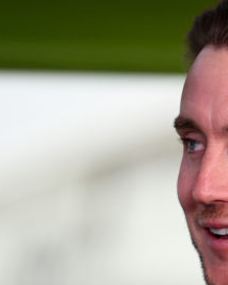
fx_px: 4465
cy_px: 195
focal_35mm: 530
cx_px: 295
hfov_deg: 2.9
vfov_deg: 3.6
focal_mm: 200
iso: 800
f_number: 2.8
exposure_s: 1/1600
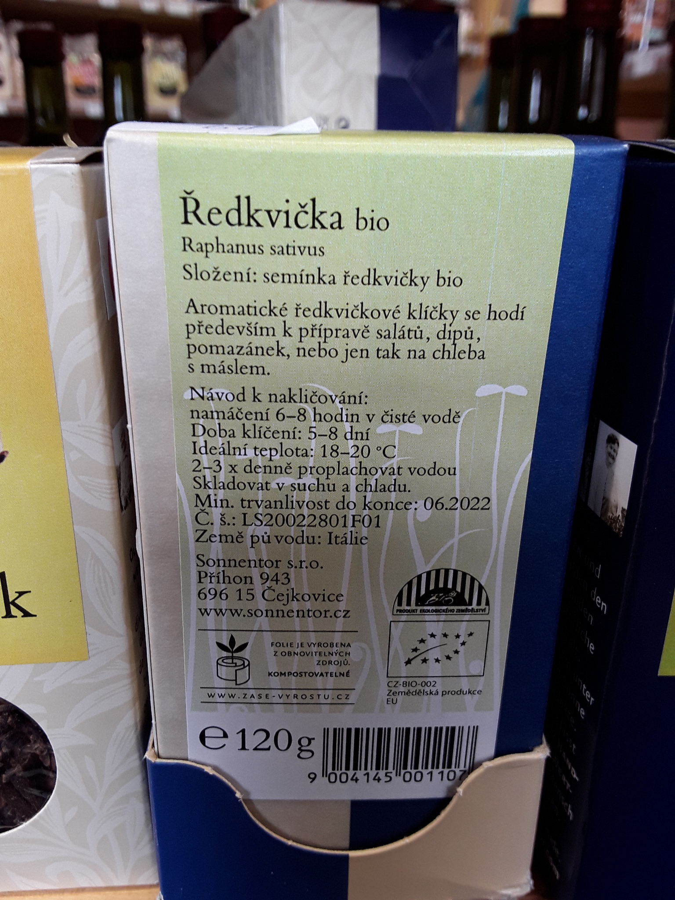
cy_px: 450
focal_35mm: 27
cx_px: 338
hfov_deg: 51.4
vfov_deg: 65.3
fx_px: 702
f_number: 1.9
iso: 50
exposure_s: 1/30
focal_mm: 2.91
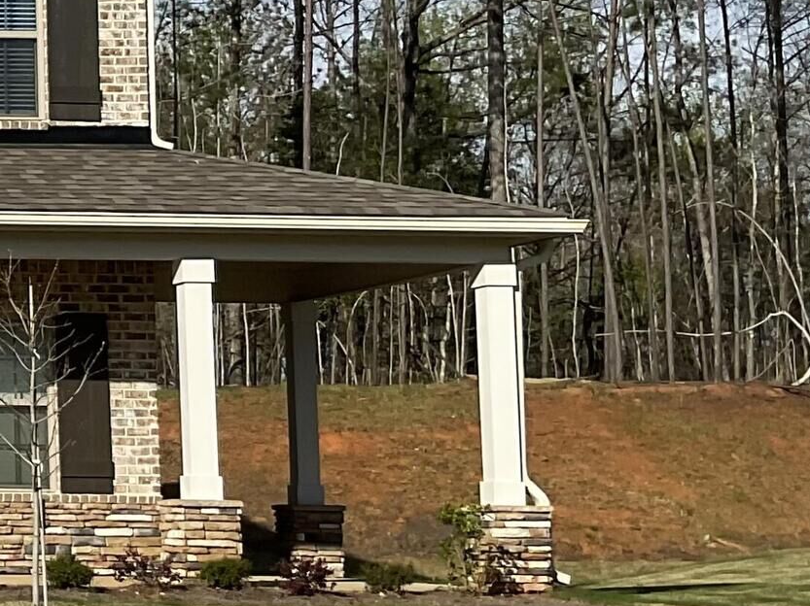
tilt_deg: +7.7
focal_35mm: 107
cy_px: 206
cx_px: -622
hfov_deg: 15.8
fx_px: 2503
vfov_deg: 13.8
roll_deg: -0.8
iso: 16
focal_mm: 3
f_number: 1.8
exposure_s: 1/2959
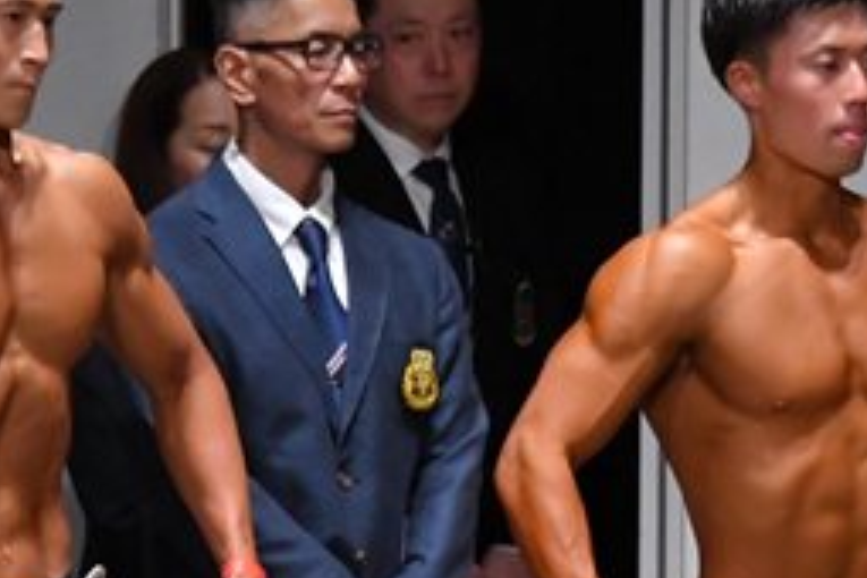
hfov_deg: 3.1
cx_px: 413
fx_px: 15870
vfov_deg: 2.1
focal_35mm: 659
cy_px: 680
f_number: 5.6
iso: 6400
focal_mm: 145
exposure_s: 1/400
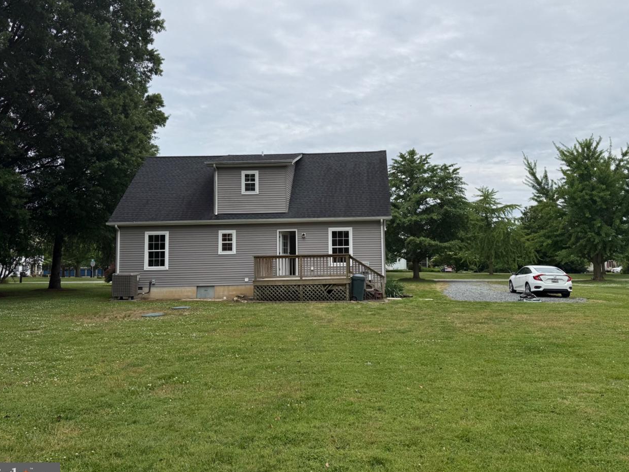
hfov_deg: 63.4
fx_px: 509
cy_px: 217
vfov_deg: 49.7
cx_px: 337
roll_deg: +0.6
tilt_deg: +5.7
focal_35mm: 28
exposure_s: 1/7353
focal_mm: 6.76
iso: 80
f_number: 1.78
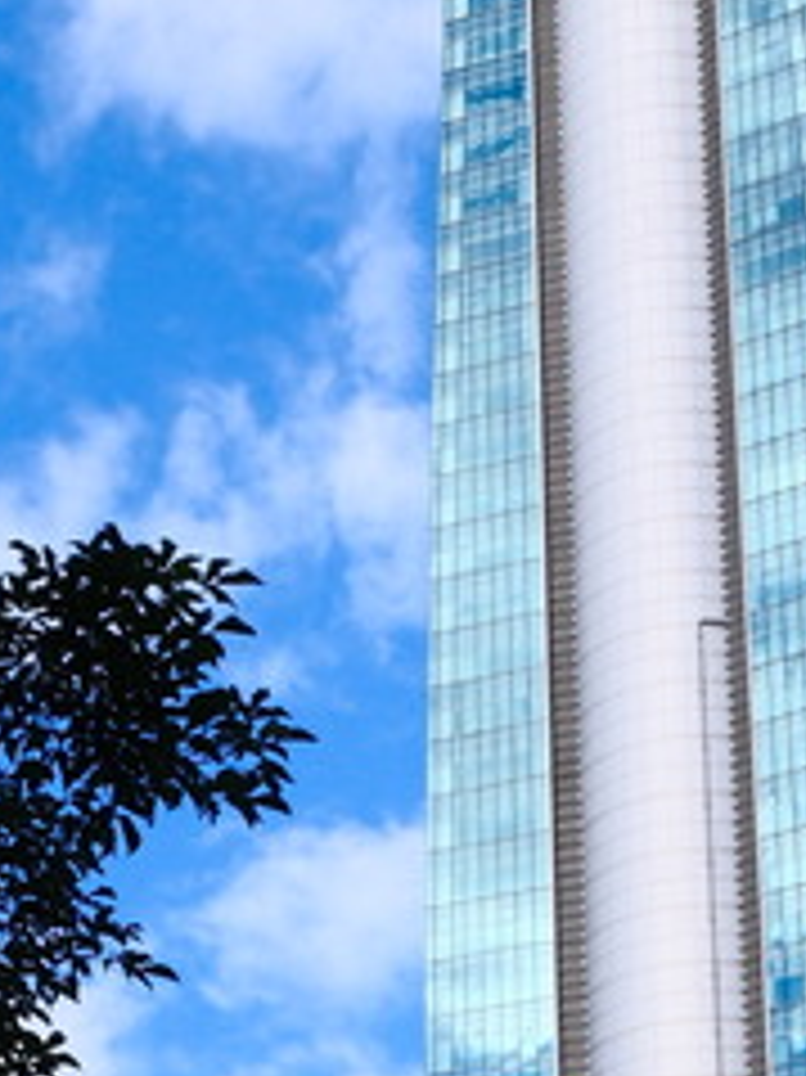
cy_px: 1211
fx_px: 3076
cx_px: 612
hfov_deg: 14.9
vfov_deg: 19.0
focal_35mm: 99
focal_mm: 14
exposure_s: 1/420
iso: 500
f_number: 8
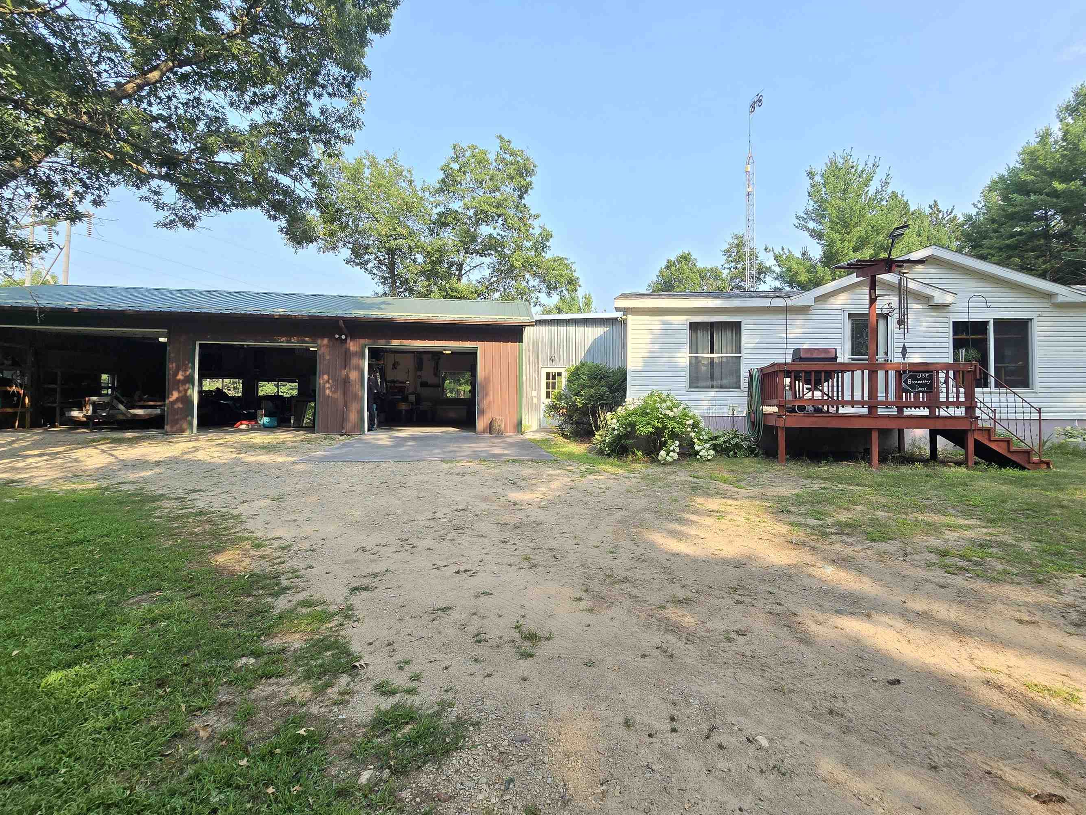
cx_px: 593
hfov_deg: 97.9
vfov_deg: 81.8
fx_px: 471
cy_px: 404
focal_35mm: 15
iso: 50
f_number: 2.2
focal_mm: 2.2
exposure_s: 1/505
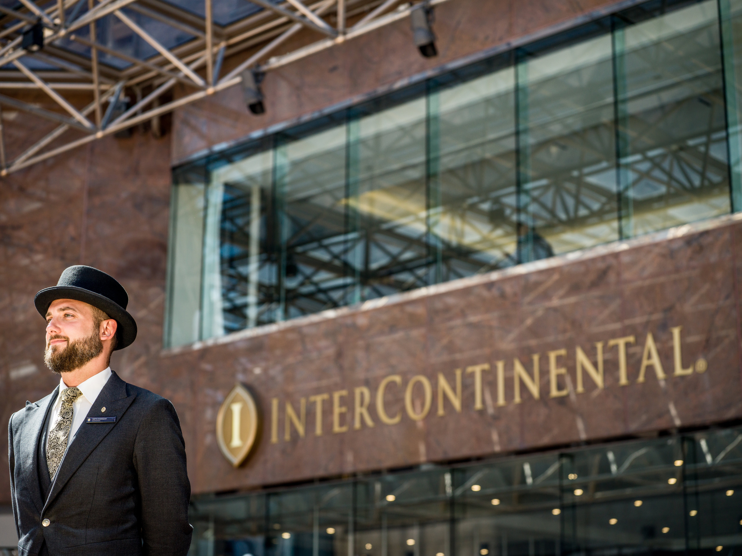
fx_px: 1522
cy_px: 278
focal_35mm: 71
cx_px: 371
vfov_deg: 20.7
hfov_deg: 27.4
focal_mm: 90
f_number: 4.5
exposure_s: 1/500
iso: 400
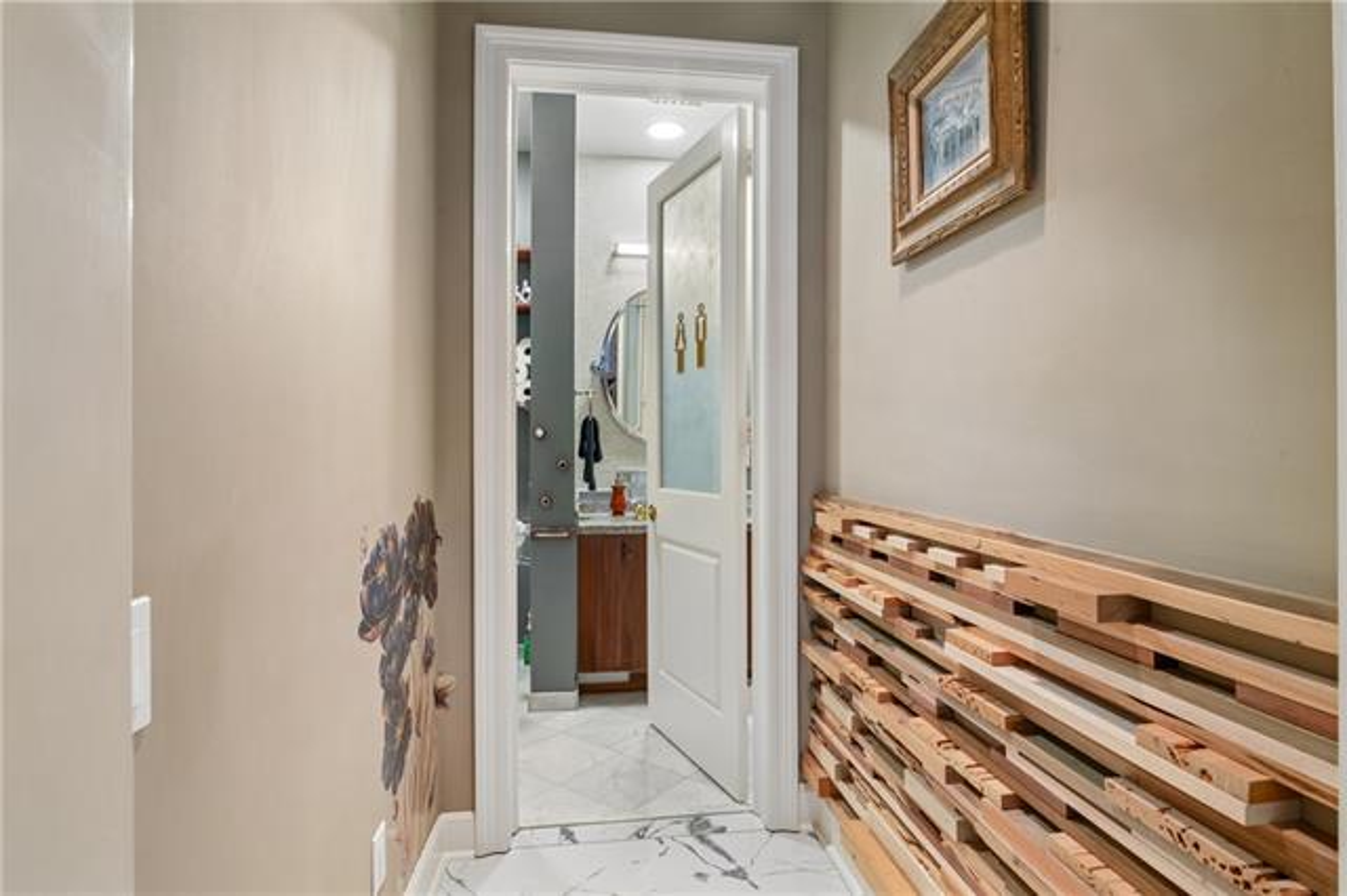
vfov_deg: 67.3
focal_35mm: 18
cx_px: 674
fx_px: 673
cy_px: 448
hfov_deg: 90.0
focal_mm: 18
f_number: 13
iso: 400
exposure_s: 1/2
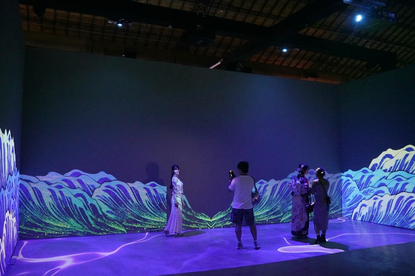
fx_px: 334
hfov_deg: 63.7
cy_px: 140
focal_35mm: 29
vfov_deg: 44.9
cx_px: 206
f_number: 2.8
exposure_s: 1/160
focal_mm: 28
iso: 10000
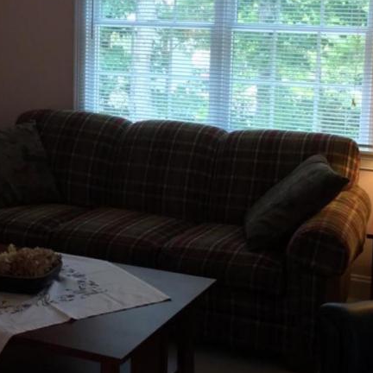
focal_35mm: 65
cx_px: 169
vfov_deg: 26.2
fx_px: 792
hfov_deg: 26.5
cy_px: 101
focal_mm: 3.3
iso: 80
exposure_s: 1/30
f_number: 2.4
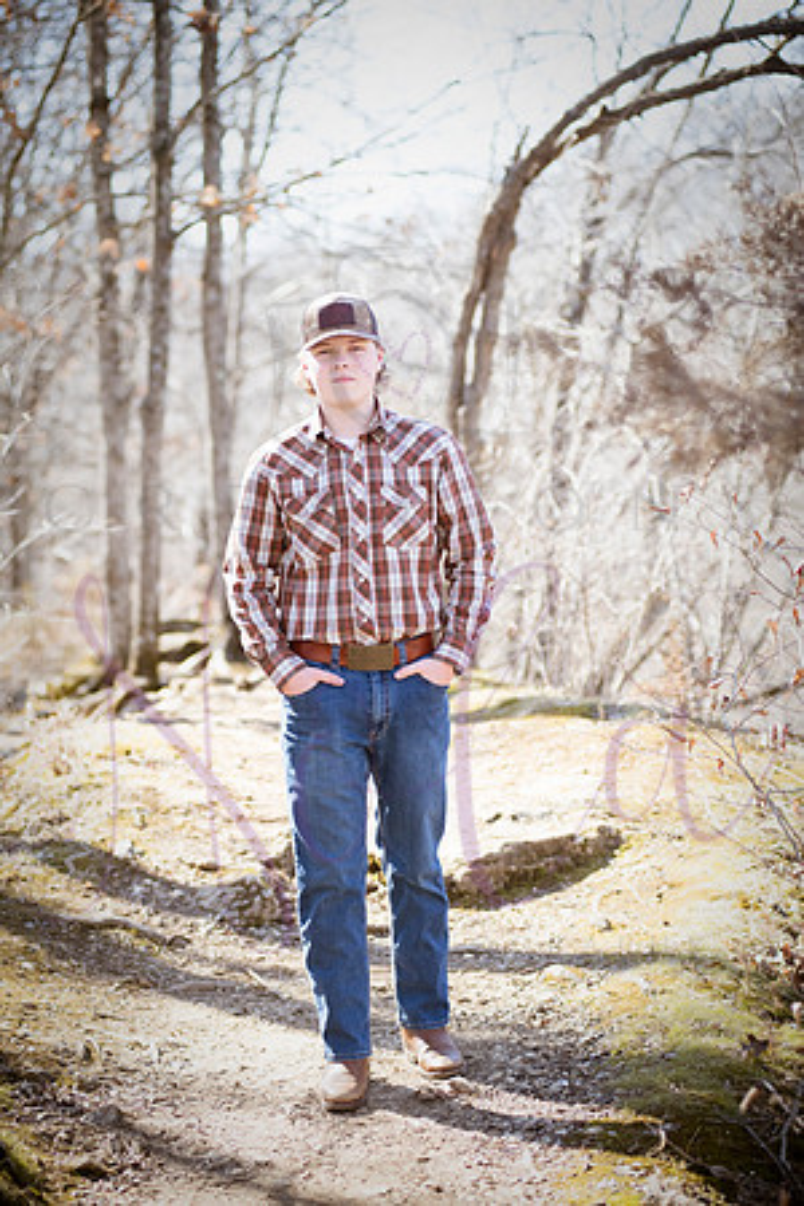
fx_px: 3082
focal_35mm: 92
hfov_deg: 14.9
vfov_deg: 22.1
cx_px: 402
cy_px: 603
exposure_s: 1/1000
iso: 800
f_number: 3.5
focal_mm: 92
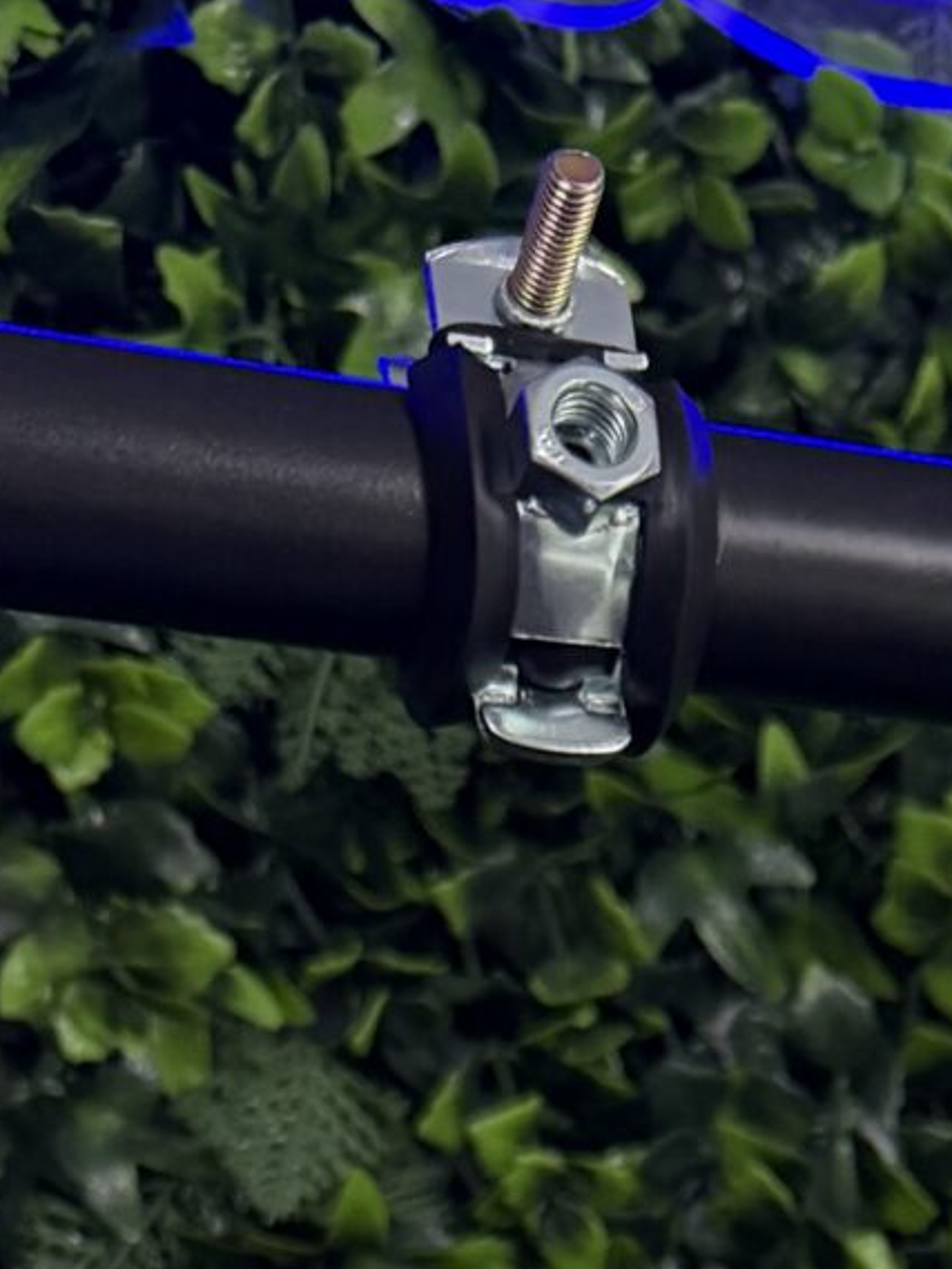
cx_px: 1197
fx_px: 3959
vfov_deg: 15.6
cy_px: 2302
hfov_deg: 13.3
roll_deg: -1.0
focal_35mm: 108
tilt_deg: -2.8
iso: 200
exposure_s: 1/63
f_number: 1.78
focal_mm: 6.76
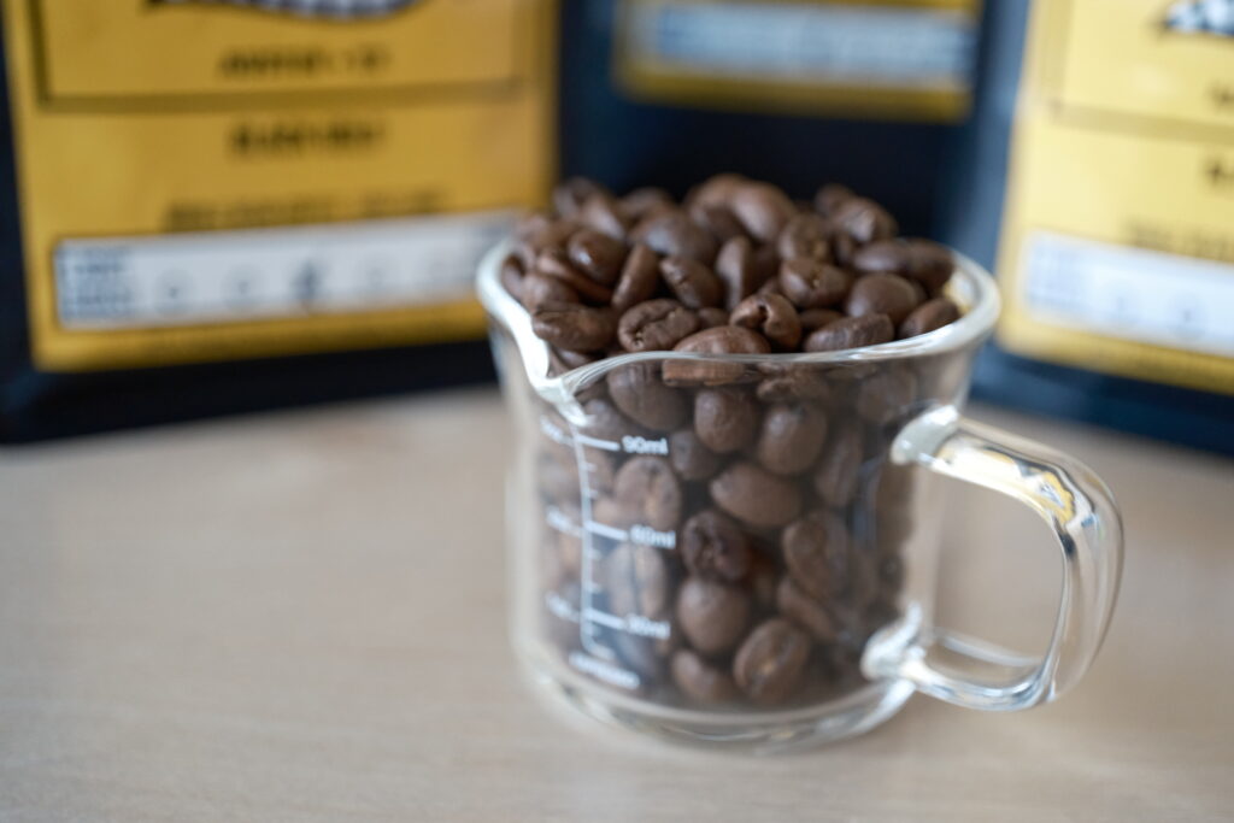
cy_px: 412
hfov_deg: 43.6
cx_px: 617
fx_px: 1543
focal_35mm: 45
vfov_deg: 29.9
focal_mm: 30
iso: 2000
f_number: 2.8
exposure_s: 1/85
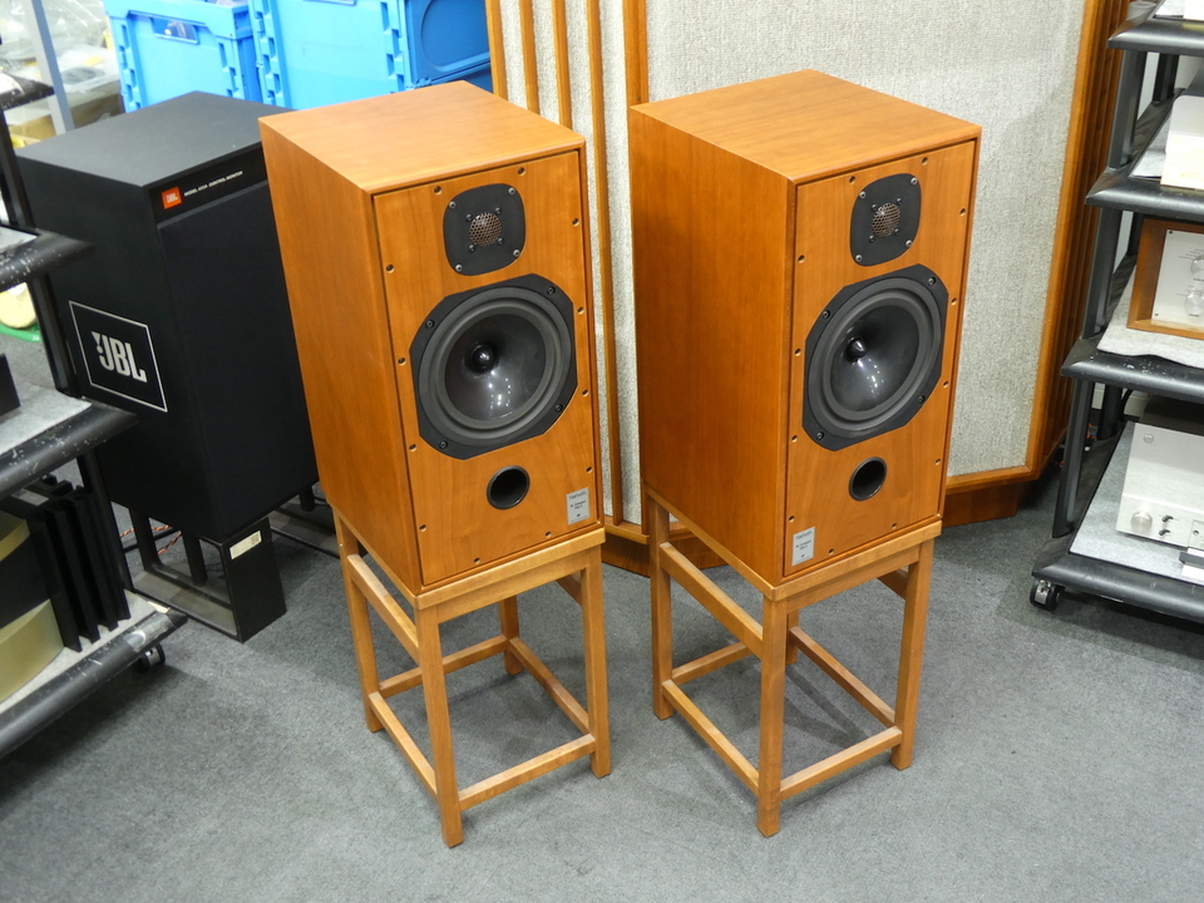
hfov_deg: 50.1
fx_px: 1287
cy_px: 452
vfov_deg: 38.7
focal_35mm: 37
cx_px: 602
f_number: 3.7
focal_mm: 6.7
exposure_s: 1/2.5
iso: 200
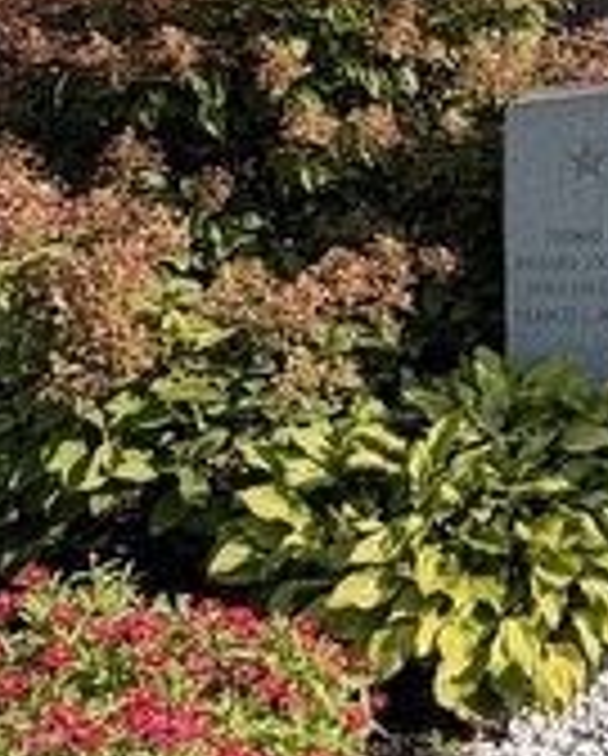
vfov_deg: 27.6
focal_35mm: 65
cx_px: 802
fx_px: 1458
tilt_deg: -3.7
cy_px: 18
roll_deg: -0.1
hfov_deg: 21.2
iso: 32
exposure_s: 1/770
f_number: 2.2
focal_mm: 2.22
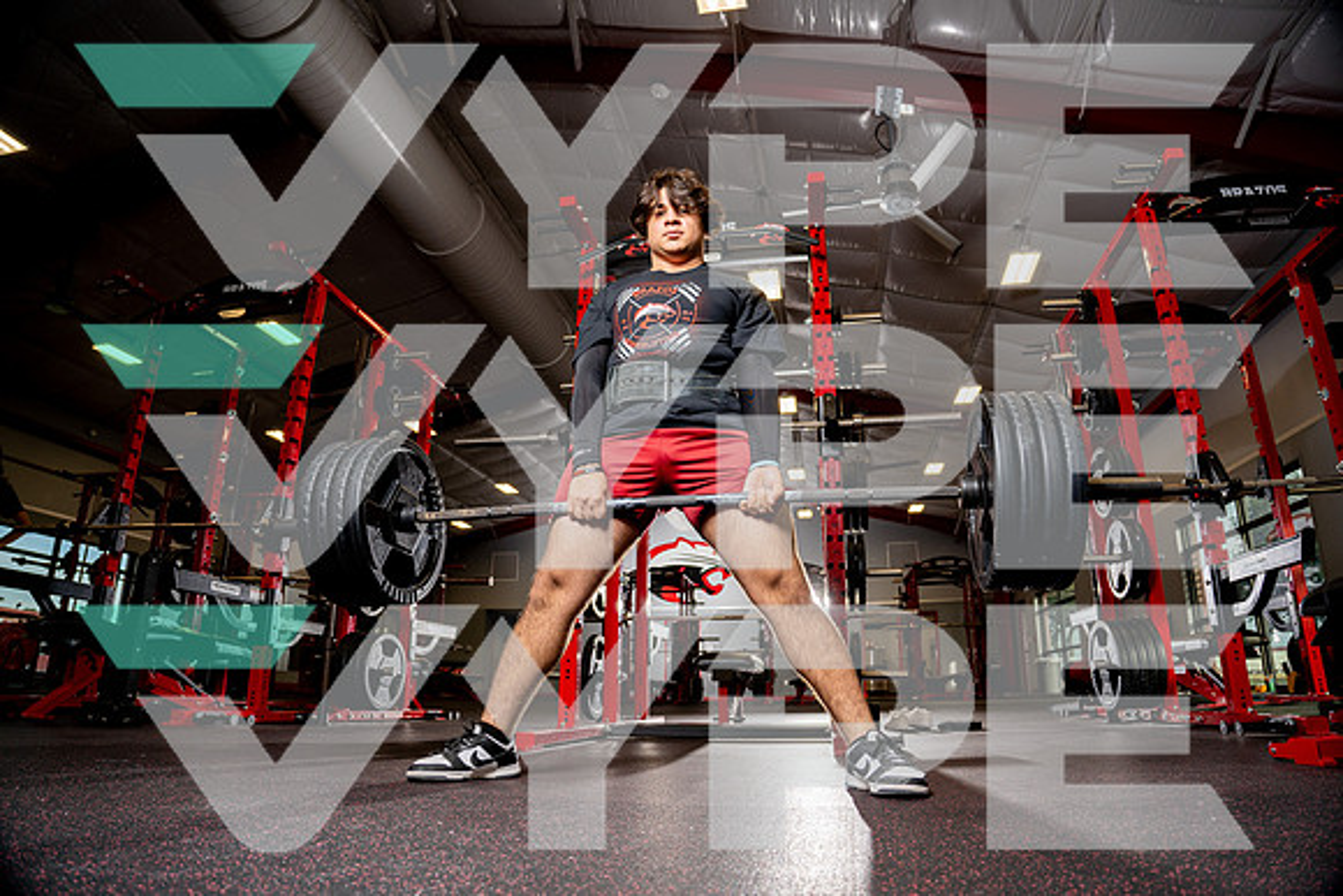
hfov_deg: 84.0
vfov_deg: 62.0
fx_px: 746
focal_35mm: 20
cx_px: 672
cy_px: 448
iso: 100
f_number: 4
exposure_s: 1/250
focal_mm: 20
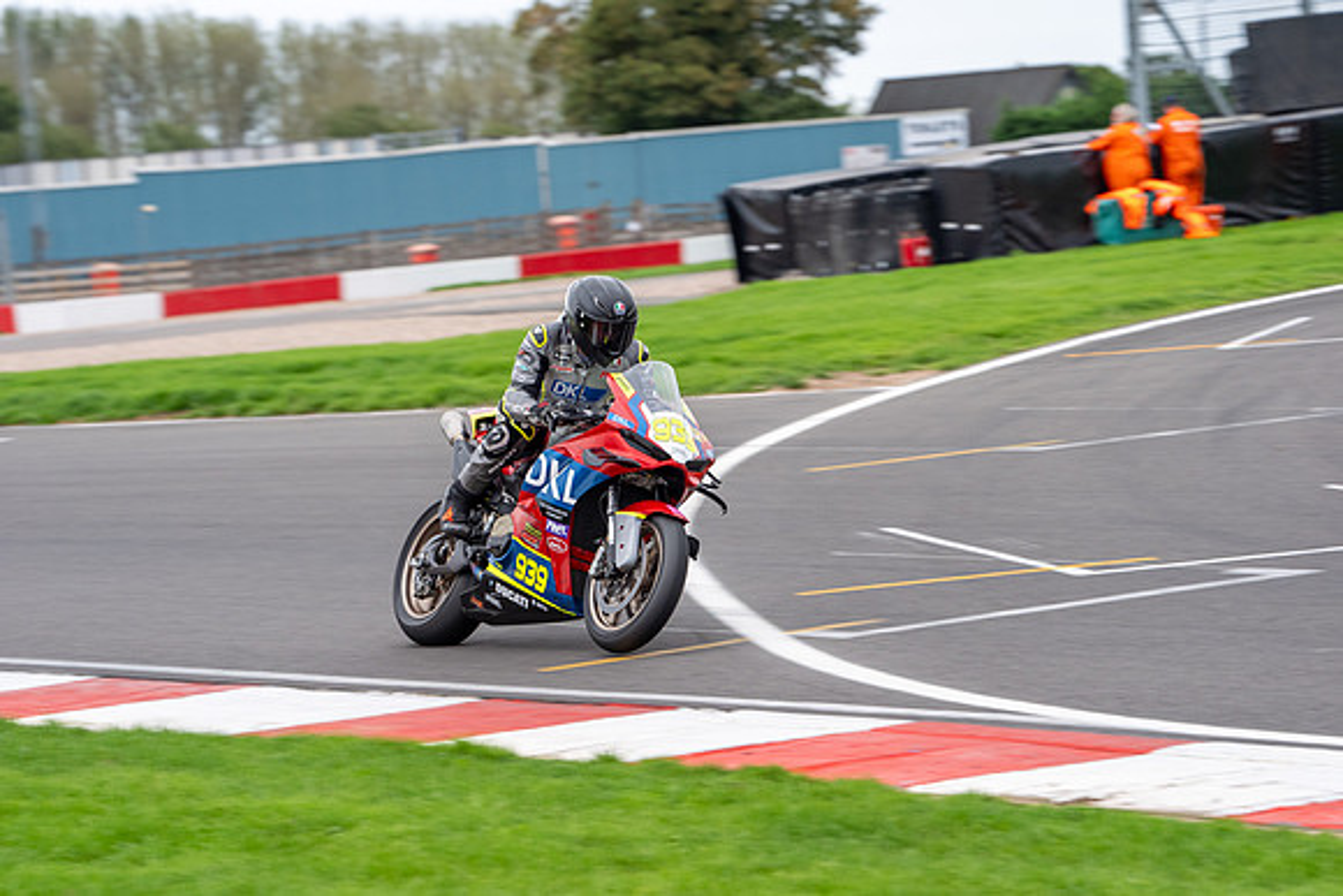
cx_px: 672
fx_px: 7246
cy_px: 448
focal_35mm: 194
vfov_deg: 7.1
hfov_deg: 10.6
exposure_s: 1/500
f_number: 6.3
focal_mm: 194
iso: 800
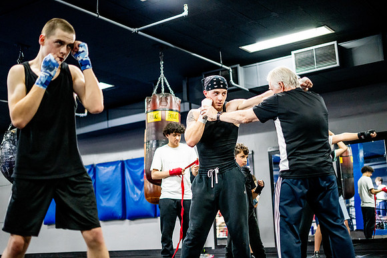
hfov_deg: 39.6
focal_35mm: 50
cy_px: 129
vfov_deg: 27.0
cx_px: 194
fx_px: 538
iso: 5000
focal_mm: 50
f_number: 1.8
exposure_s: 1/500
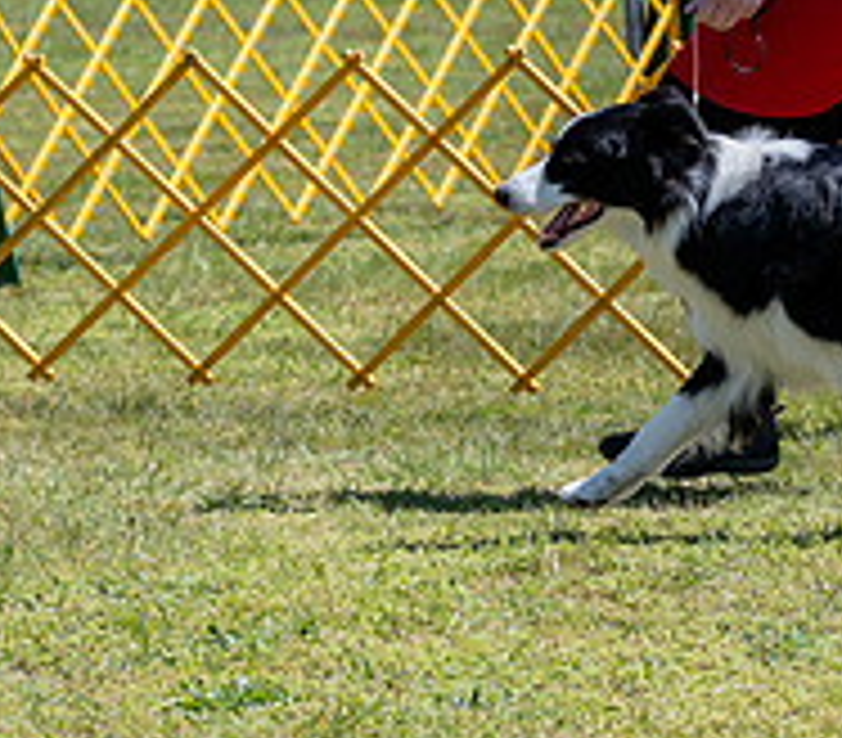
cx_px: 1018
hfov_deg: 5.5
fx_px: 8697
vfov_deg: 4.9
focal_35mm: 336
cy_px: -18
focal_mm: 103
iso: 500
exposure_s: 1/1600
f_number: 7.1
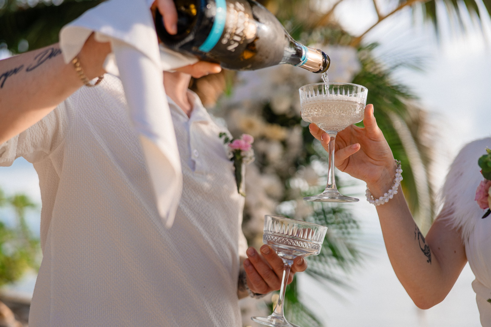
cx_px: 246
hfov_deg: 39.6
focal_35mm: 50
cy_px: 164
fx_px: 682
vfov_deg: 27.0
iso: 800
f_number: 2.2
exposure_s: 1/3200
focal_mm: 50
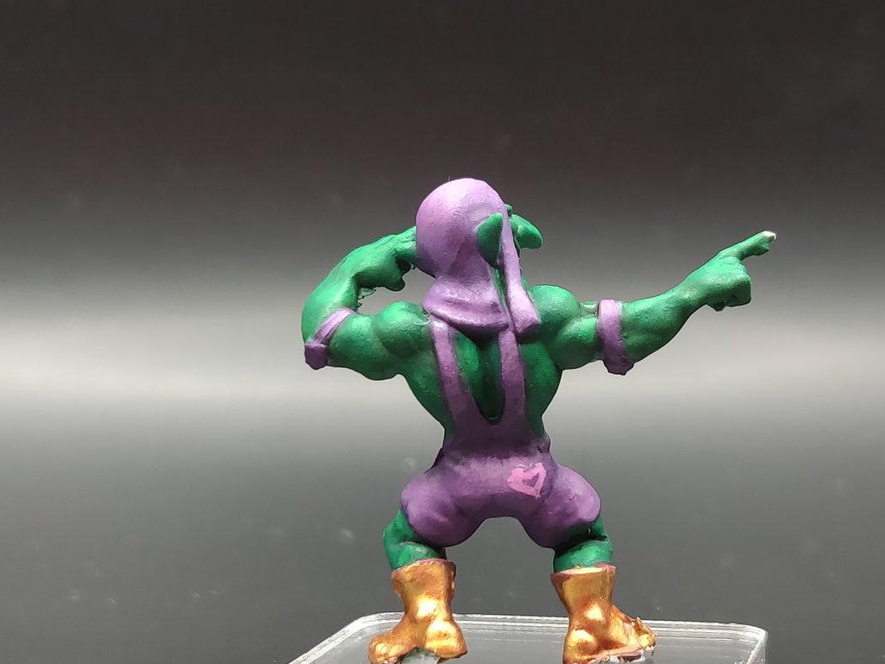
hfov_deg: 47.2
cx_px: 585
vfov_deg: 36.5
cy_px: 428
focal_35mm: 39
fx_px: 997
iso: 400
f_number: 1.7
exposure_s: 1/50
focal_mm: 4.25
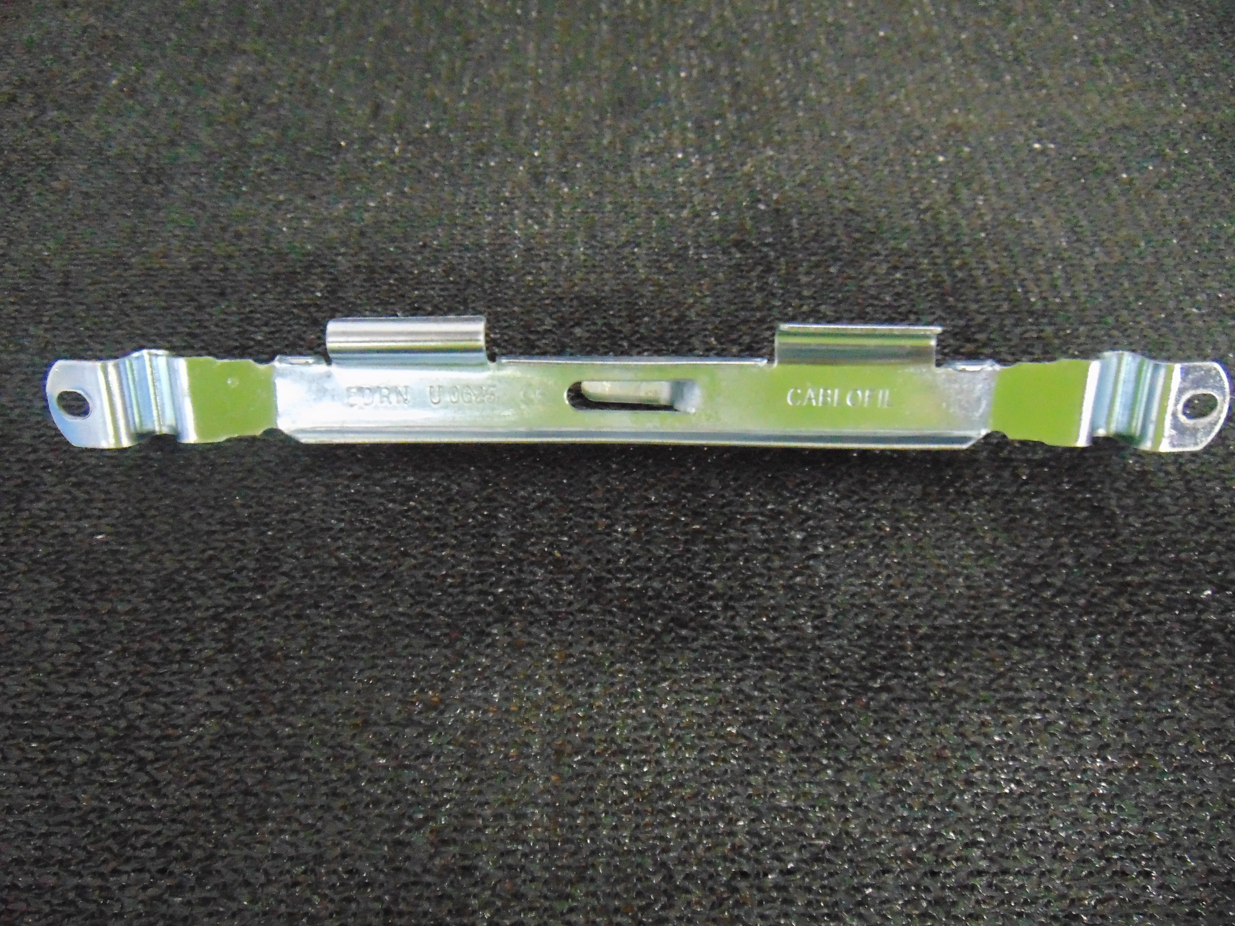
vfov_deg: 54.9
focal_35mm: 25
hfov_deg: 69.4
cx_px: 618
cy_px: 463
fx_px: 892
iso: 800
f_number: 3
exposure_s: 1/25
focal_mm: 4.5
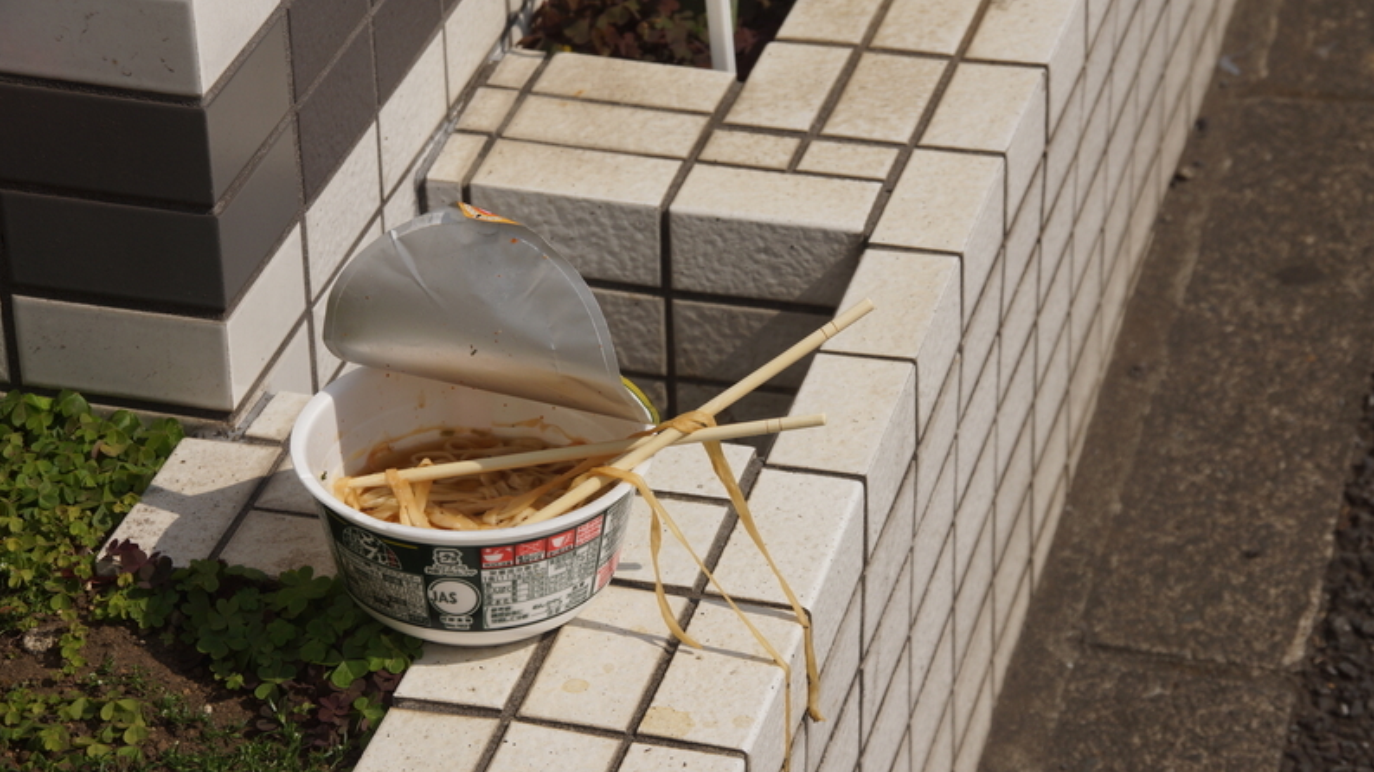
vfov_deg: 12.7
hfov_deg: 22.5
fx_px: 3460
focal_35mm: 95
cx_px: 685
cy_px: 444
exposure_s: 1/640
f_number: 9
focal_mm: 60
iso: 100
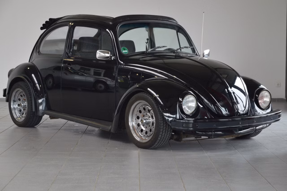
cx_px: 144
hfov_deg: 23.4
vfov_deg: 15.7
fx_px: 693
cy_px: 96
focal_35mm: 87
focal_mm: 58
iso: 400
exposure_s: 1/80
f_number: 5
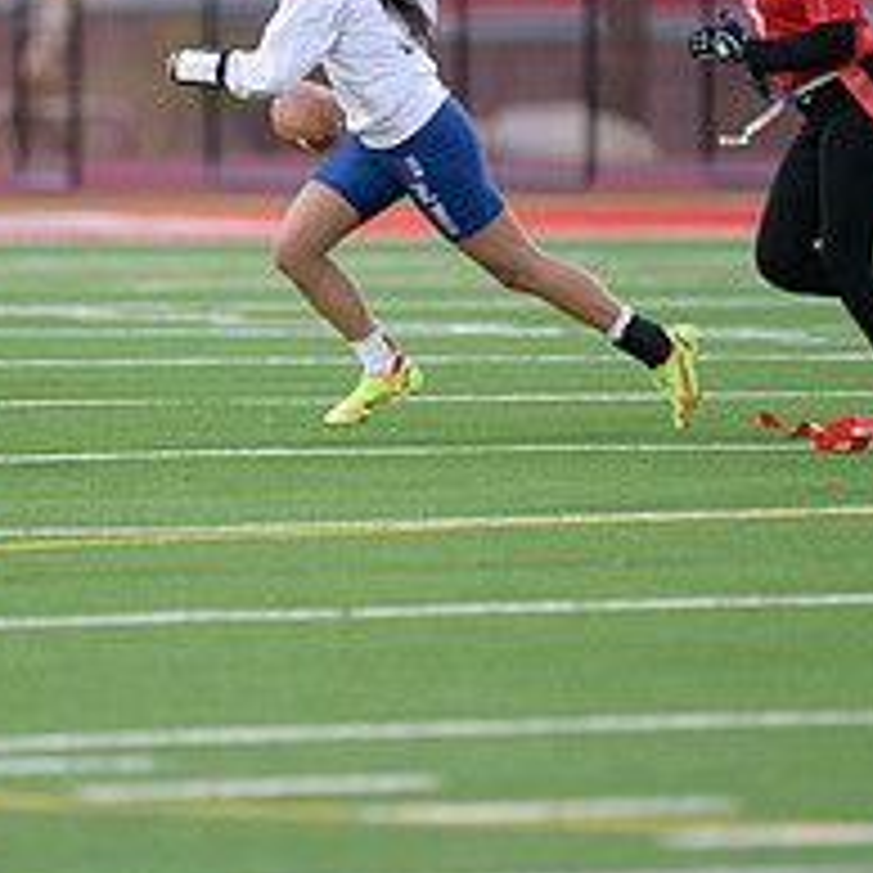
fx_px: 21713
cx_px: 234
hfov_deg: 2.3
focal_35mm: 761
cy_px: 155
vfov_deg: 2.3
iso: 5600
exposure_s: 1/3200
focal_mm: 300
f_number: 2.8
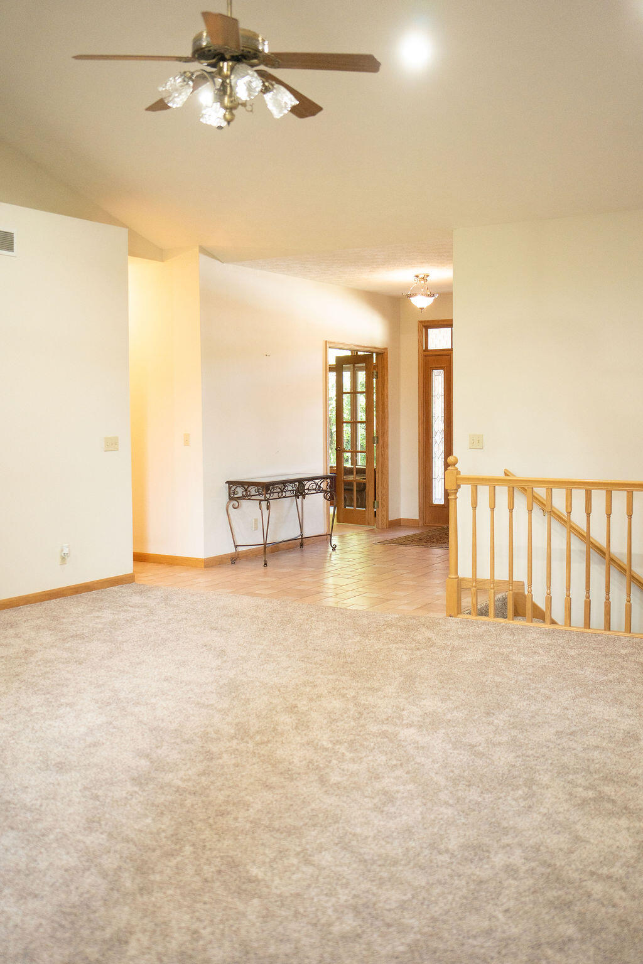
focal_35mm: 35
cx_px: 322
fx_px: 938
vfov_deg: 54.4
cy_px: 482
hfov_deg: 37.9
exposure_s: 1/400
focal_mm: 35
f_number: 2.5
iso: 640
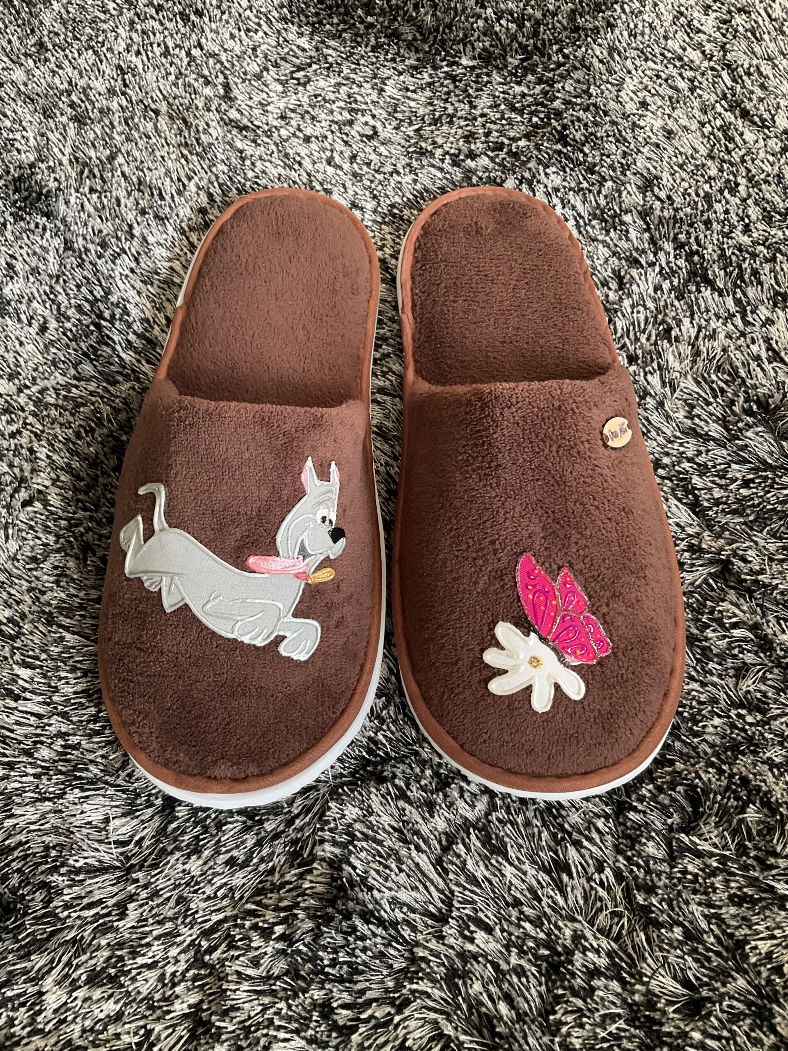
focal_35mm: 29
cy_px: 526
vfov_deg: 61.7
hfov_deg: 48.2
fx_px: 880
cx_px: 394
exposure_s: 1/60
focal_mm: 3
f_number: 1.8
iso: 80
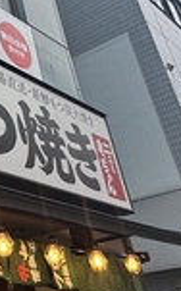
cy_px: 56
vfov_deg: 33.5
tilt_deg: +34.2
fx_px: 467
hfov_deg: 19.5
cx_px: -81
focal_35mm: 59
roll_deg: +4.5
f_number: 2.2
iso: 40
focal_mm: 2.22
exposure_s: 1/307
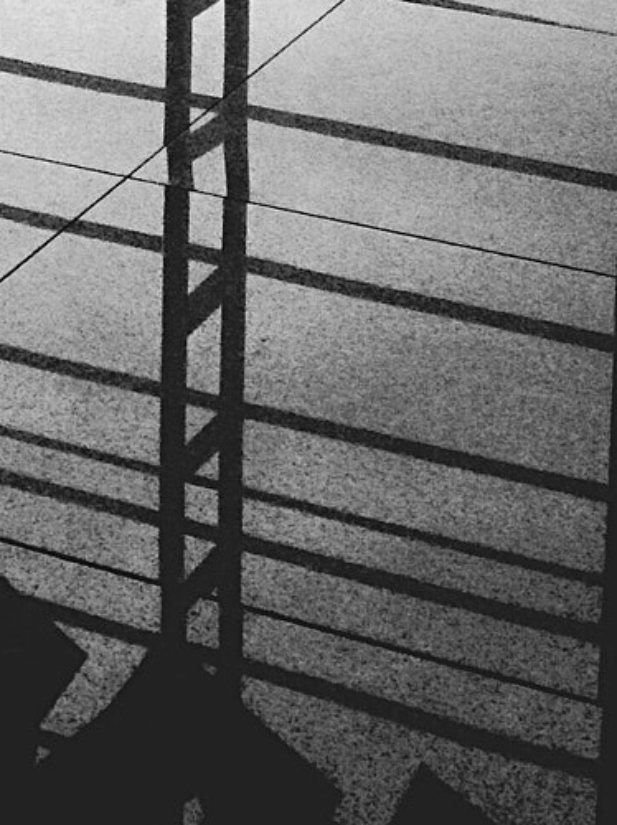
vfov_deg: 16.1
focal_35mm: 112
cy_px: -417
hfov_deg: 12.8
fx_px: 2666
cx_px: -157
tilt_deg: -8.5
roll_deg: +2.5
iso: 50
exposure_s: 1/863
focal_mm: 4.28
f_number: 2.4
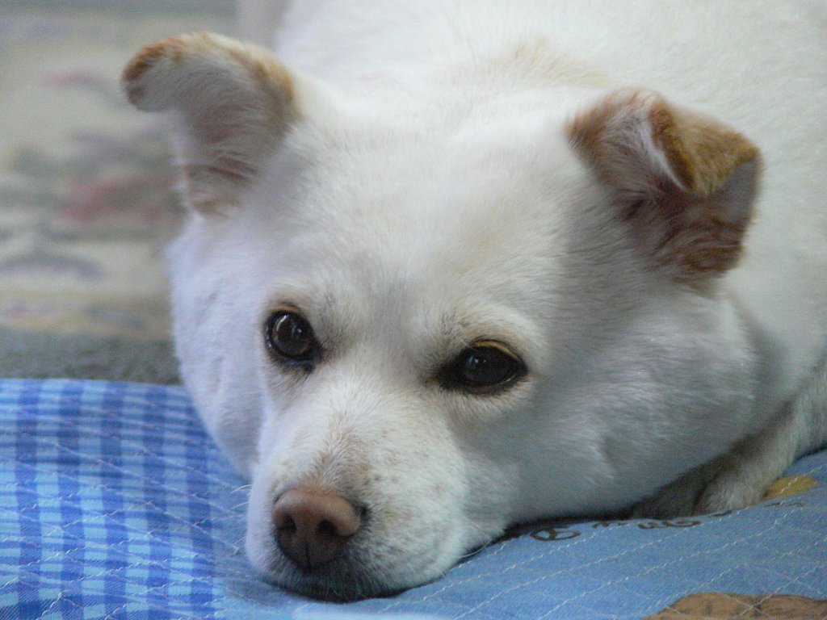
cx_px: 414
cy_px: 310
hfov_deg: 4.7
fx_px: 10034
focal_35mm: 420
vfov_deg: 3.5
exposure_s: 1/15
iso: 400
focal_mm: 88.8
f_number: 3.7
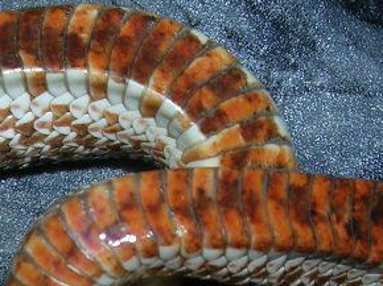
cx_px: 58
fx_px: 1161
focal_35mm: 105
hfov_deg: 18.5
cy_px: 387
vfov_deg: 13.5
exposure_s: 1/60.1
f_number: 5.6
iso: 50
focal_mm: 5.8
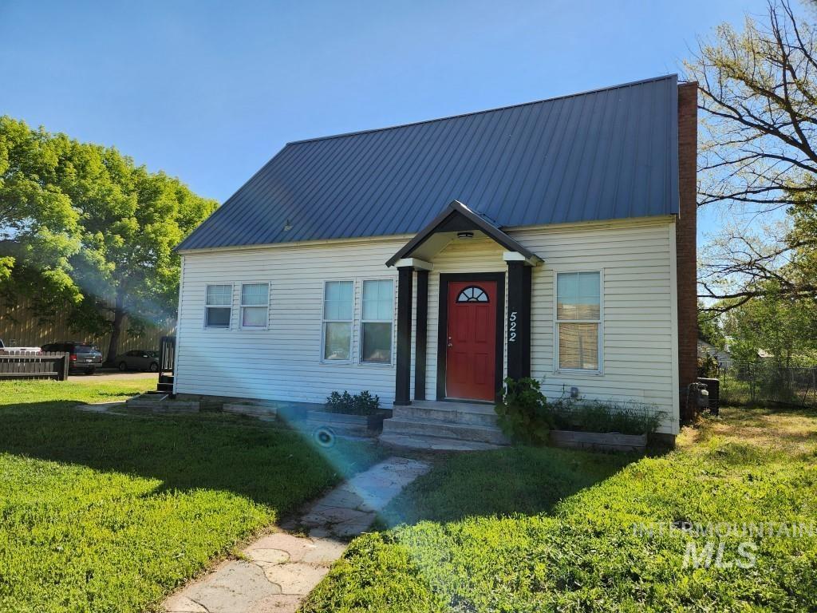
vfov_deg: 58.9
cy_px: 306
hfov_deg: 73.9
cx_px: 408
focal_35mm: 23
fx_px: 543
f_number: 1.8
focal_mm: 5.4
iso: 20
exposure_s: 1/976
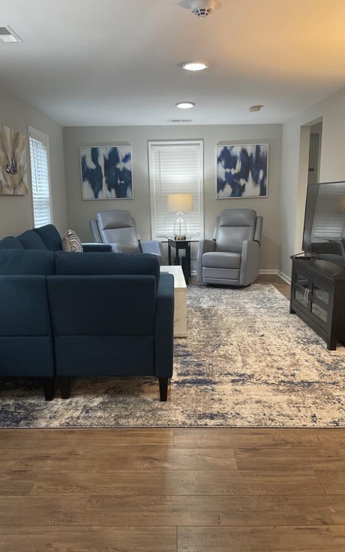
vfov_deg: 66.5
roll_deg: +1.8
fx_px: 421
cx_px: 168
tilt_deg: -10.3
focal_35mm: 28
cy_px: 279
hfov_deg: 44.5
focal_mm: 4.2
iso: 250
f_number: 1.6
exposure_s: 1/60
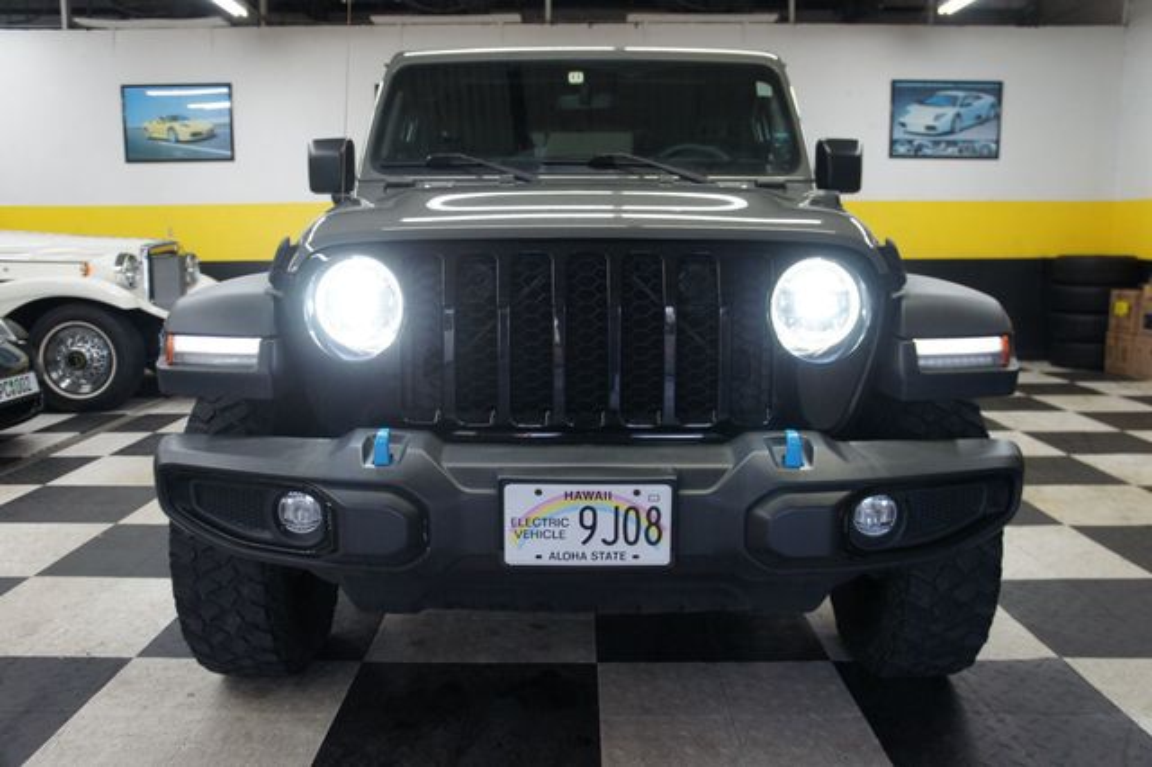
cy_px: 384
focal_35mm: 30
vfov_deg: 43.6
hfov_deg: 62.0
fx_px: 959
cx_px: 576
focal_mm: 20
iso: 500
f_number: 4
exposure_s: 1/80
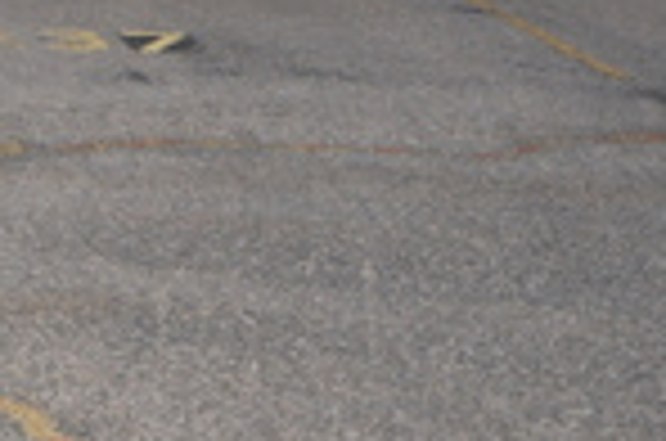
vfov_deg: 13.2
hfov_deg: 19.3
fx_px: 1680
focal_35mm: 91
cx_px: -360
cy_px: -396
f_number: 3.8
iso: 450
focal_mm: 14
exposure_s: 1/60
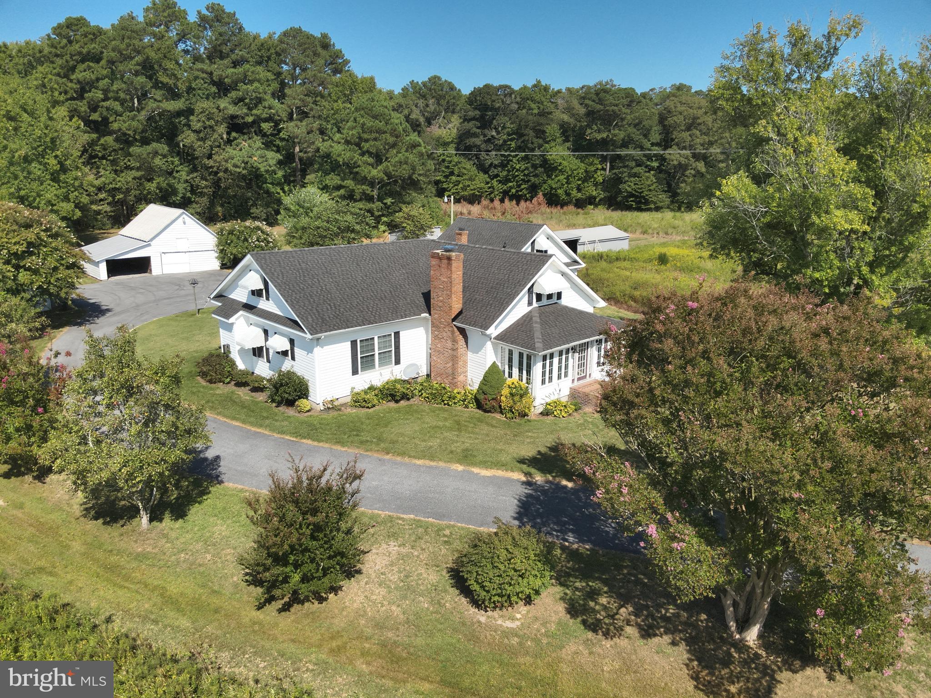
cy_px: 349
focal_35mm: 24
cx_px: 466
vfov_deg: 56.8
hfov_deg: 71.6
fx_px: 645
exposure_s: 1/1250
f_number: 2.8
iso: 100
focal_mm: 4.4
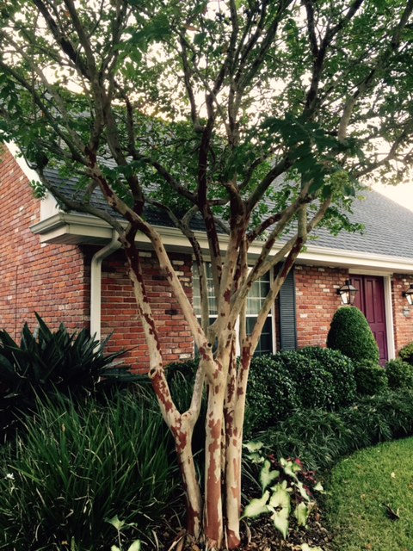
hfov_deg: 48.2
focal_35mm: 29
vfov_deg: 61.7
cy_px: 276
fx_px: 461
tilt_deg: +6.4
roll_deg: +1.1
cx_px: 206
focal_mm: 4.15
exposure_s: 1/30
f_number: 2.2
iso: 50
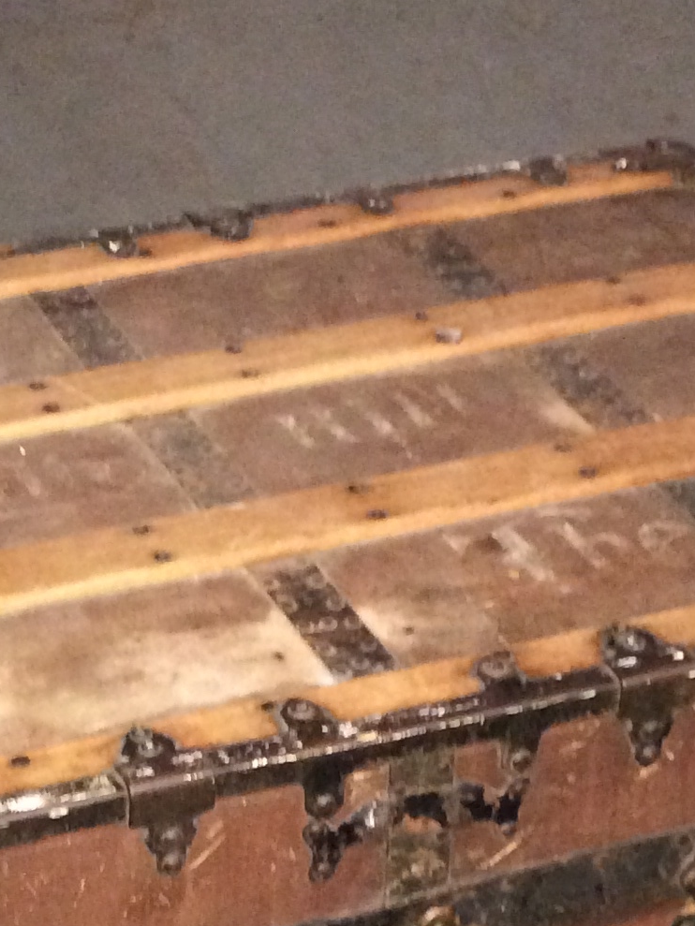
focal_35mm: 99
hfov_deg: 14.9
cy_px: 929
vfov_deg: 19.3
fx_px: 2650
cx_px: 181
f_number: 2.2
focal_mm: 4.12
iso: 400
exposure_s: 1/16
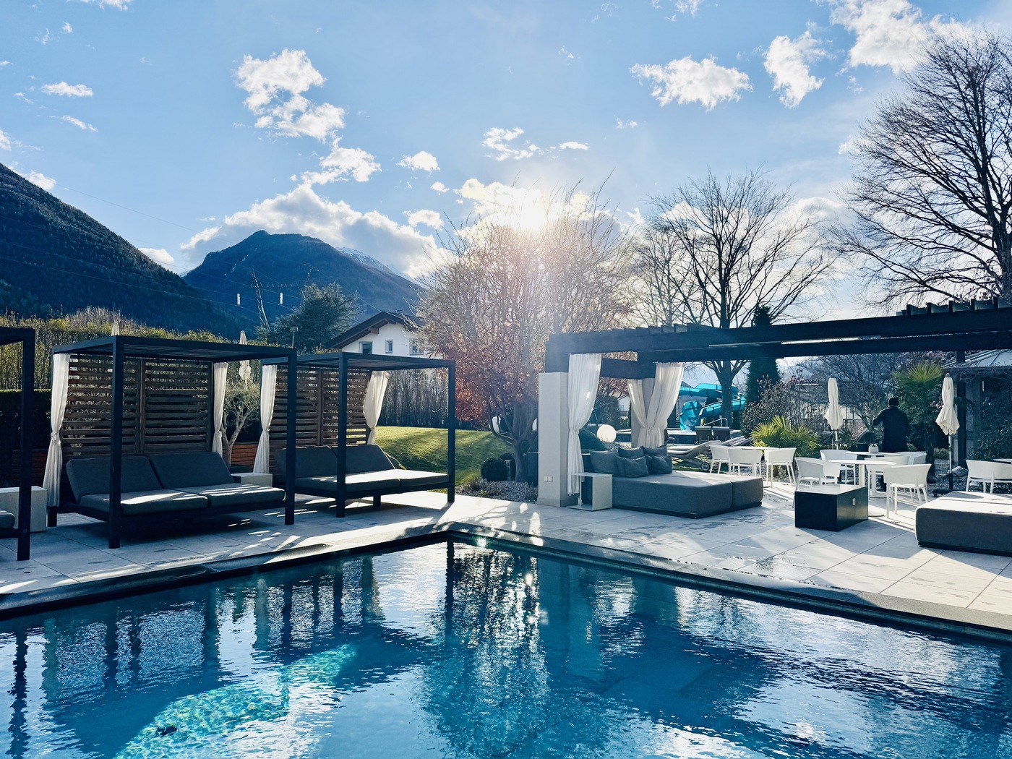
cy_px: 380
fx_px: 702
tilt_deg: +2.4
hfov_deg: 71.6
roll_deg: -0.5
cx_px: 506
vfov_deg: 56.8
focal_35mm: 24
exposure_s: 1/10417
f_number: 1.78
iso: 80
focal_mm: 6.76
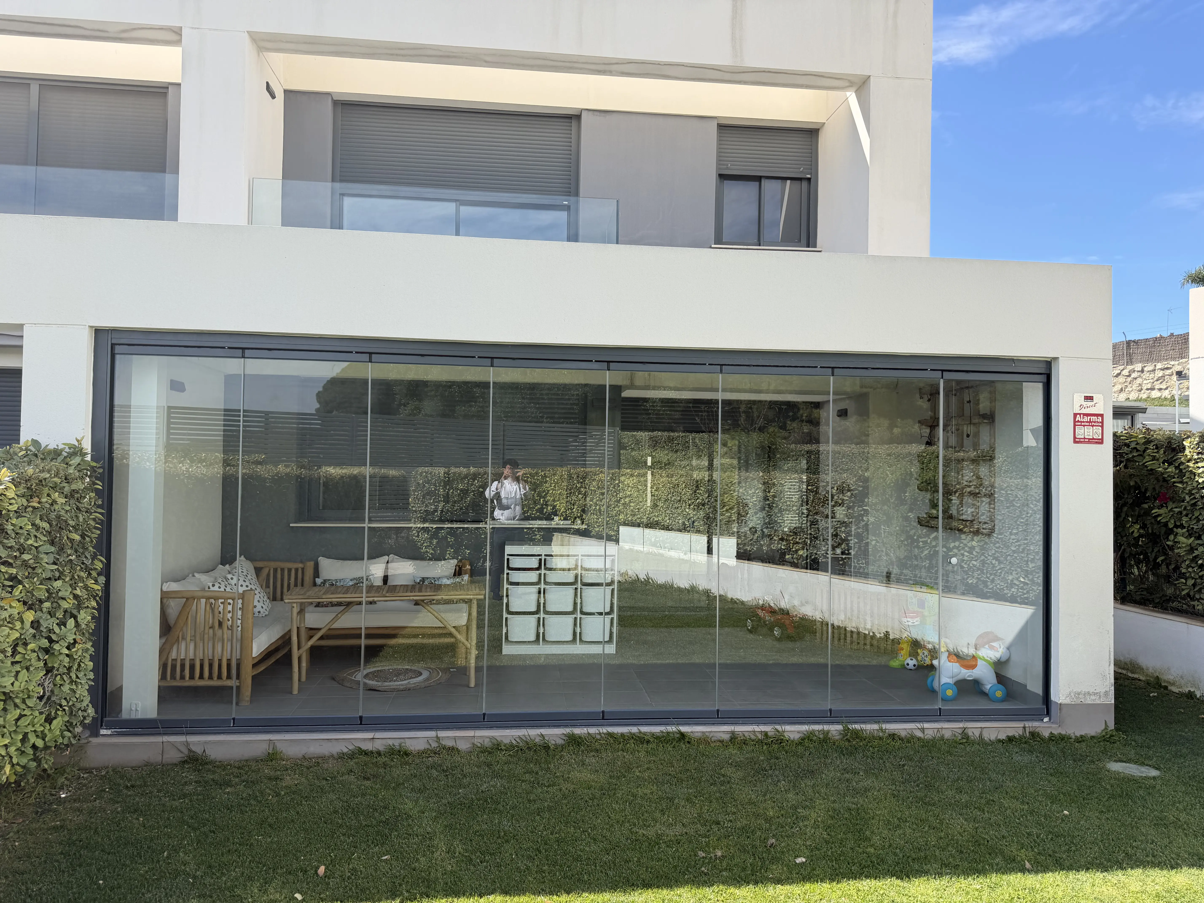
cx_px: 602
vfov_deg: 56.8
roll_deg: +0.2
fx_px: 835
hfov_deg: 71.6
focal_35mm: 24
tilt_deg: +1.0
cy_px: 452
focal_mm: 6.76
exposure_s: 1/2232
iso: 80
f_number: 1.78
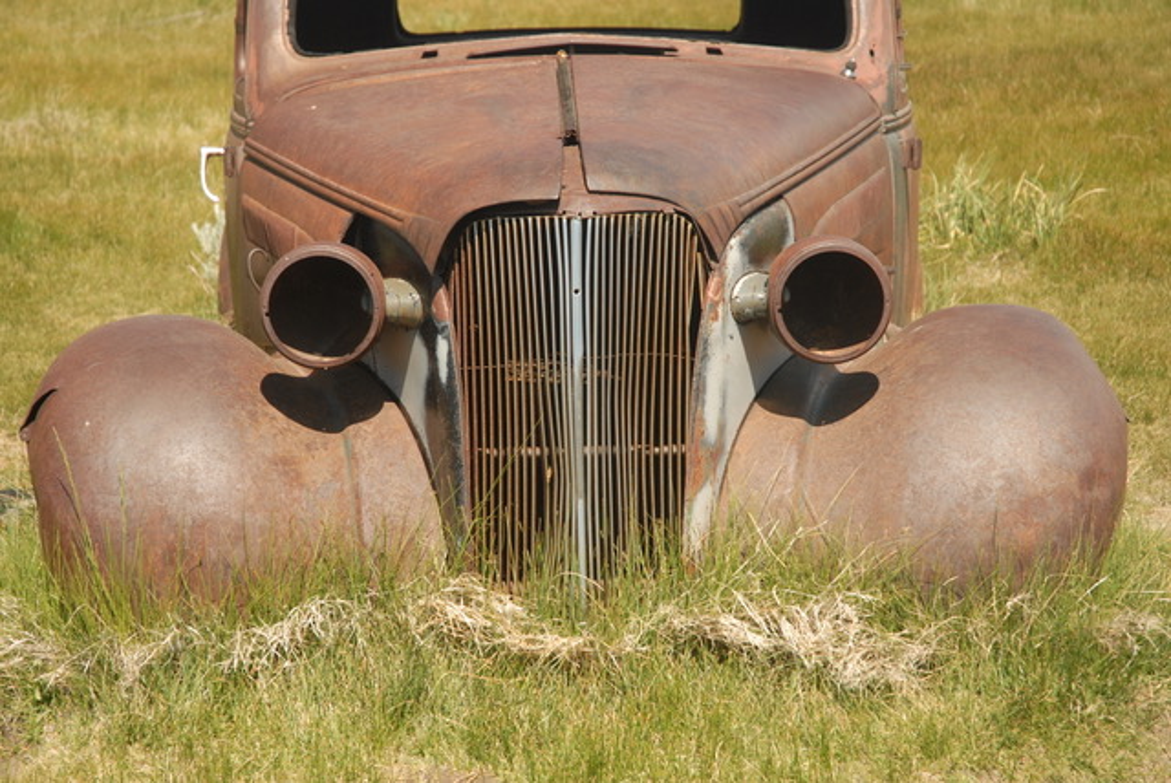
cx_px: 586
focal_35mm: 98
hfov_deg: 20.9
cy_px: 392
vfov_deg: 14.1
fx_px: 3174
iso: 160
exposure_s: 1/160
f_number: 6.3
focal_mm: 65
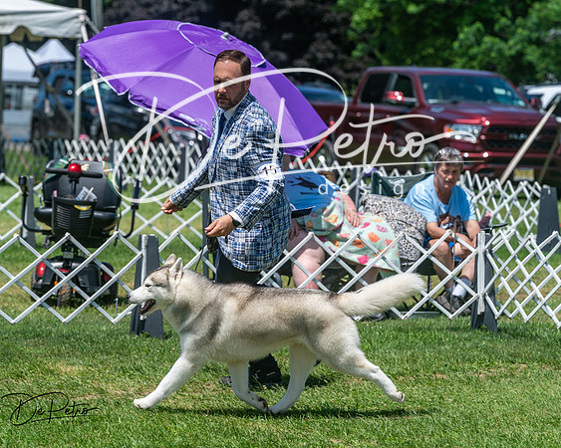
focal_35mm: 207
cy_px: 208
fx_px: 3443
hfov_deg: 9.3
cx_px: 234
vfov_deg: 7.5
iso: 125
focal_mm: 162
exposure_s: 1/1000
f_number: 5.6
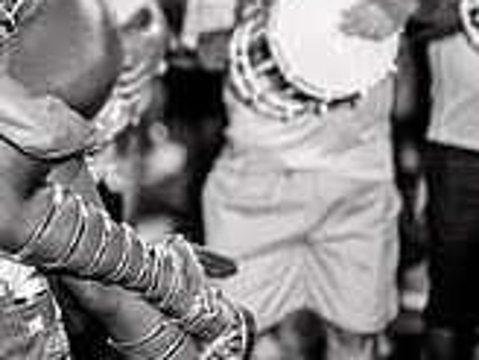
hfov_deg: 14.8
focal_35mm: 132
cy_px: -12
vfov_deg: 11.1
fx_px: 1827
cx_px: 64
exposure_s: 1/320
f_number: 1.2
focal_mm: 50
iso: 2500
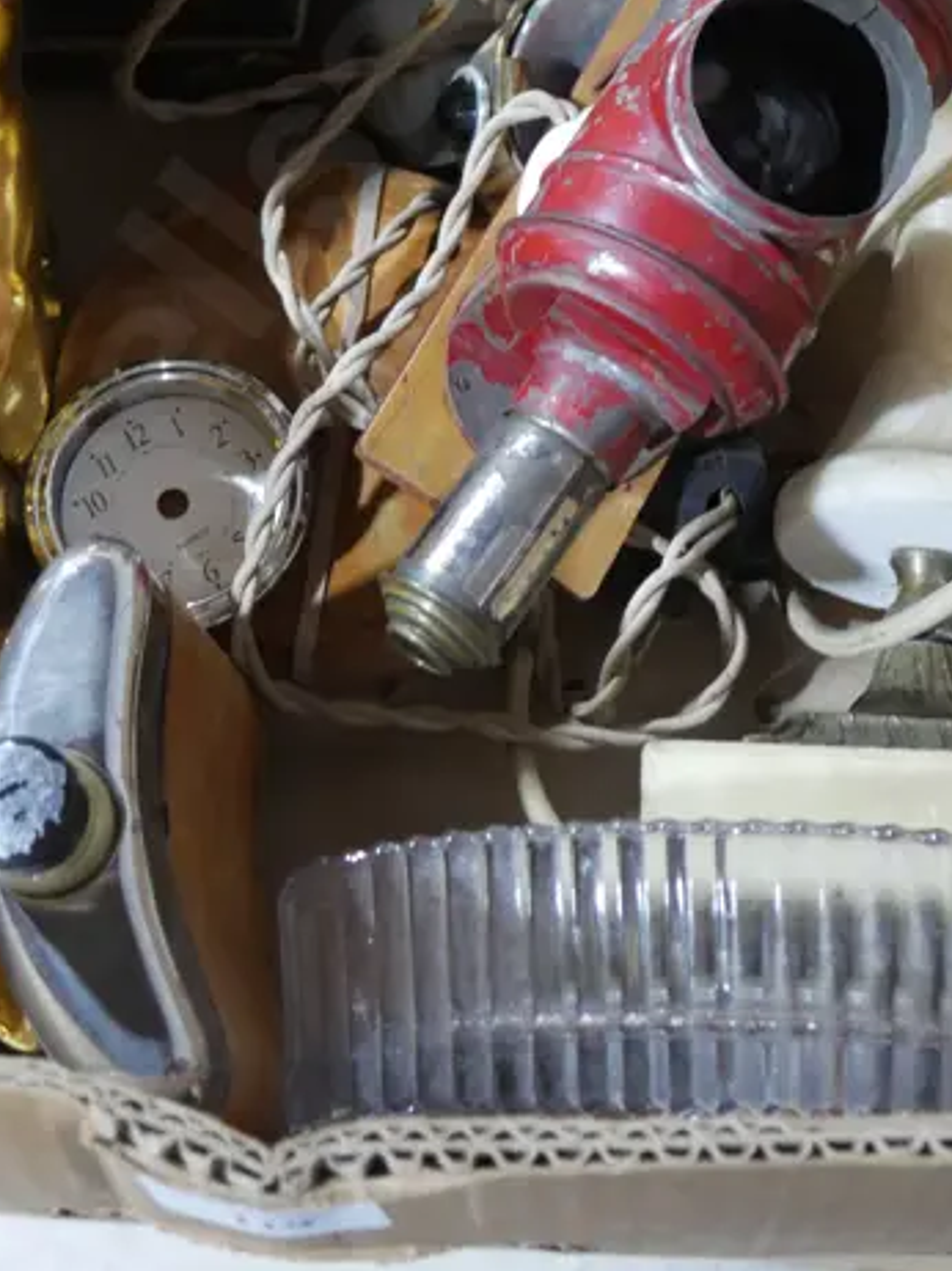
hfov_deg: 20.7
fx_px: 2606
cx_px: 486
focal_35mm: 71
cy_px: -69
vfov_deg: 25.7
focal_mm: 16
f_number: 3.6
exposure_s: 1/60
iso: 1600
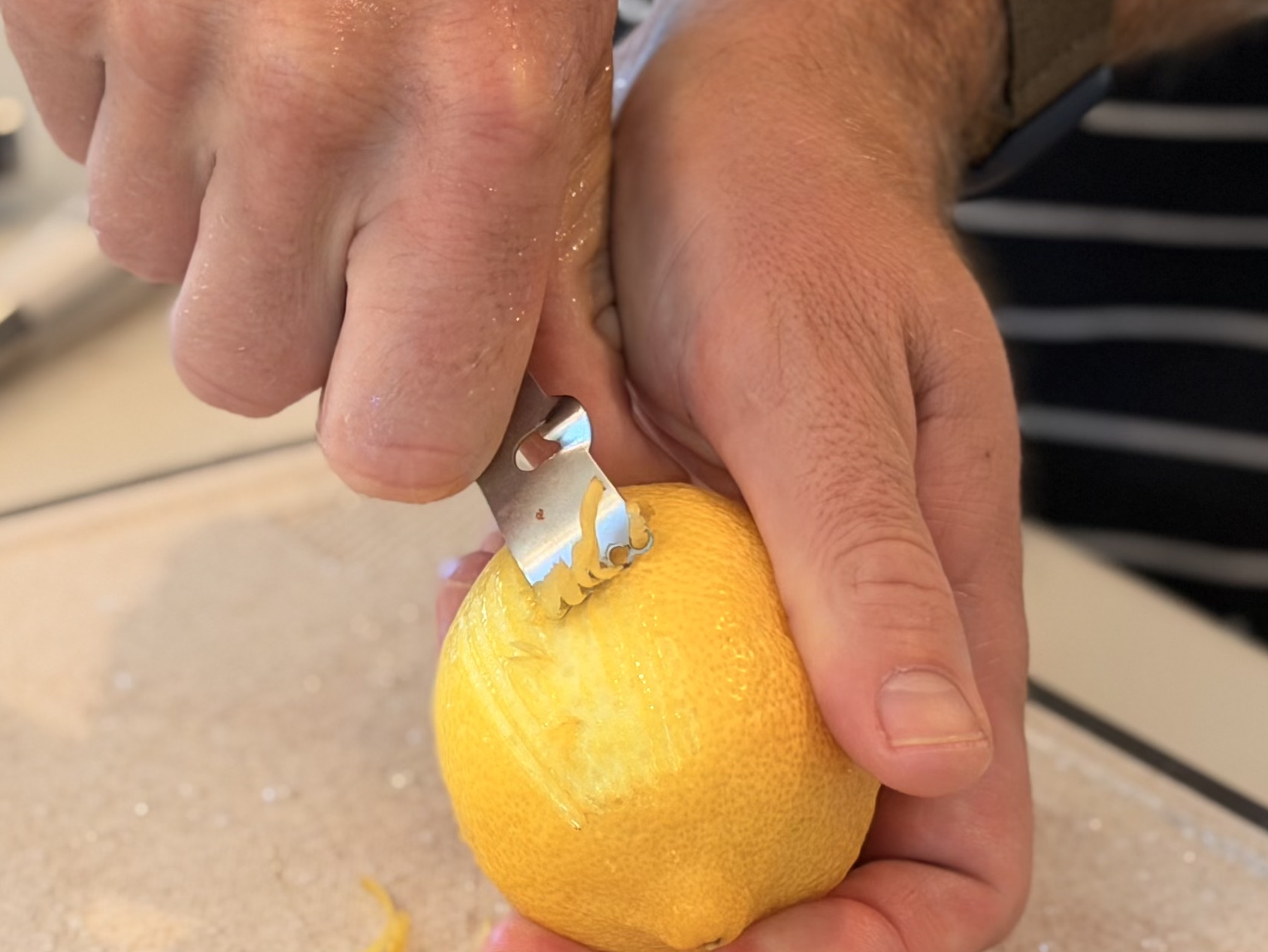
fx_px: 2381
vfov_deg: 22.6
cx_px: 641
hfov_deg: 29.8
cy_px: 455
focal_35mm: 65
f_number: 1.78
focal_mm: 6.76
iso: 80
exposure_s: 1/60
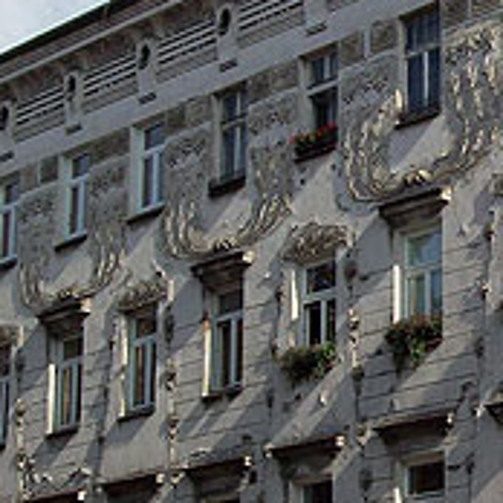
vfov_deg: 13.6
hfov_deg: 13.4
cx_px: 552
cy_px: 217
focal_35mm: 128
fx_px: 2104
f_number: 6
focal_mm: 9.4
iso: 80
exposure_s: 1/479
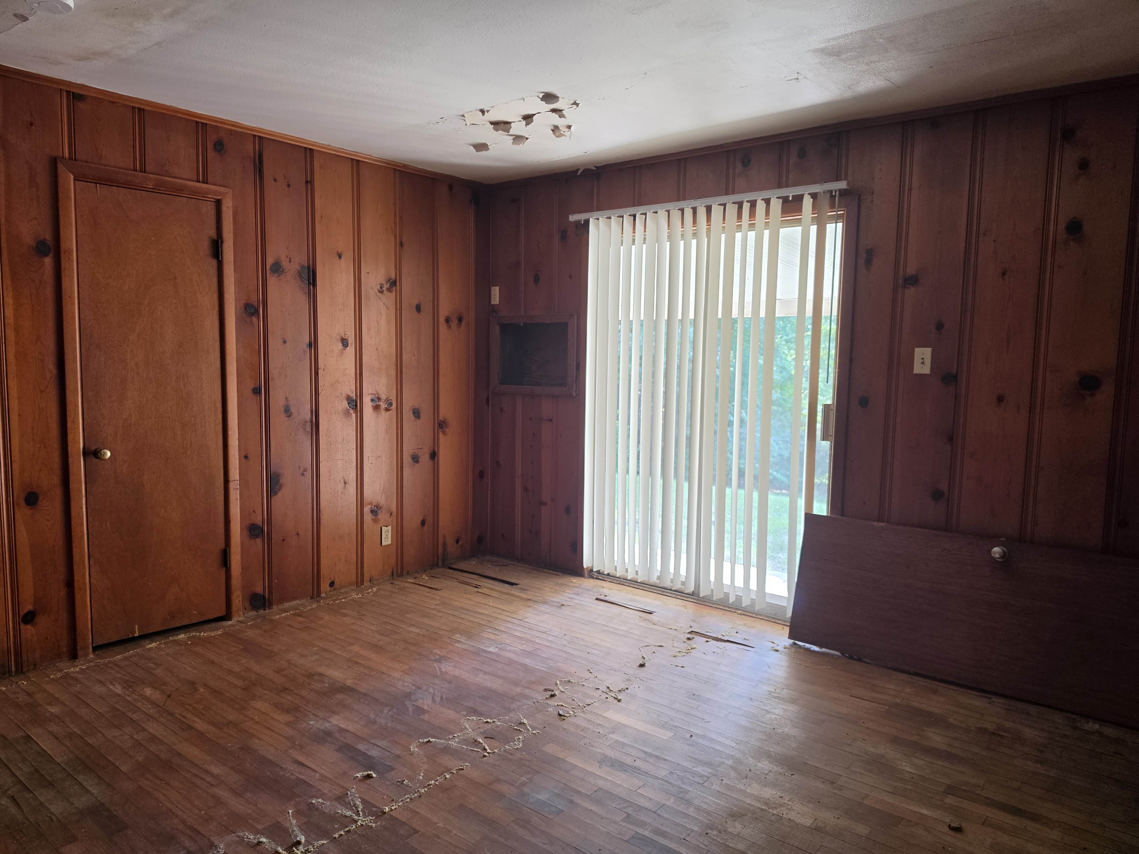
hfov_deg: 73.9
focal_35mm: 23
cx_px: 570
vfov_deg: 58.9
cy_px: 427
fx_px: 757
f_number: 1.4
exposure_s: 1/120
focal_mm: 6.5
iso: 125
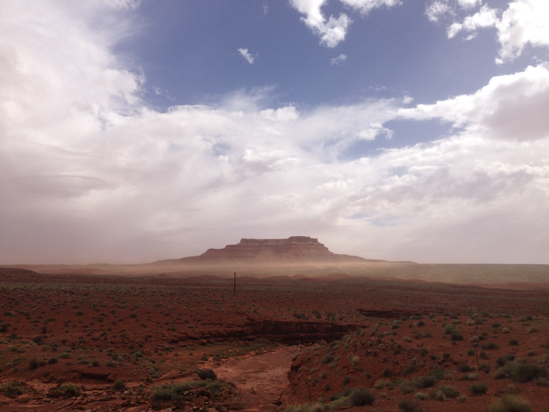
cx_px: 274
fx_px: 523
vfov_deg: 42.9
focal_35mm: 33
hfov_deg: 55.4
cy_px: 206
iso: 50
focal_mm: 4.13
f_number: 2.4
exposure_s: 1/3390
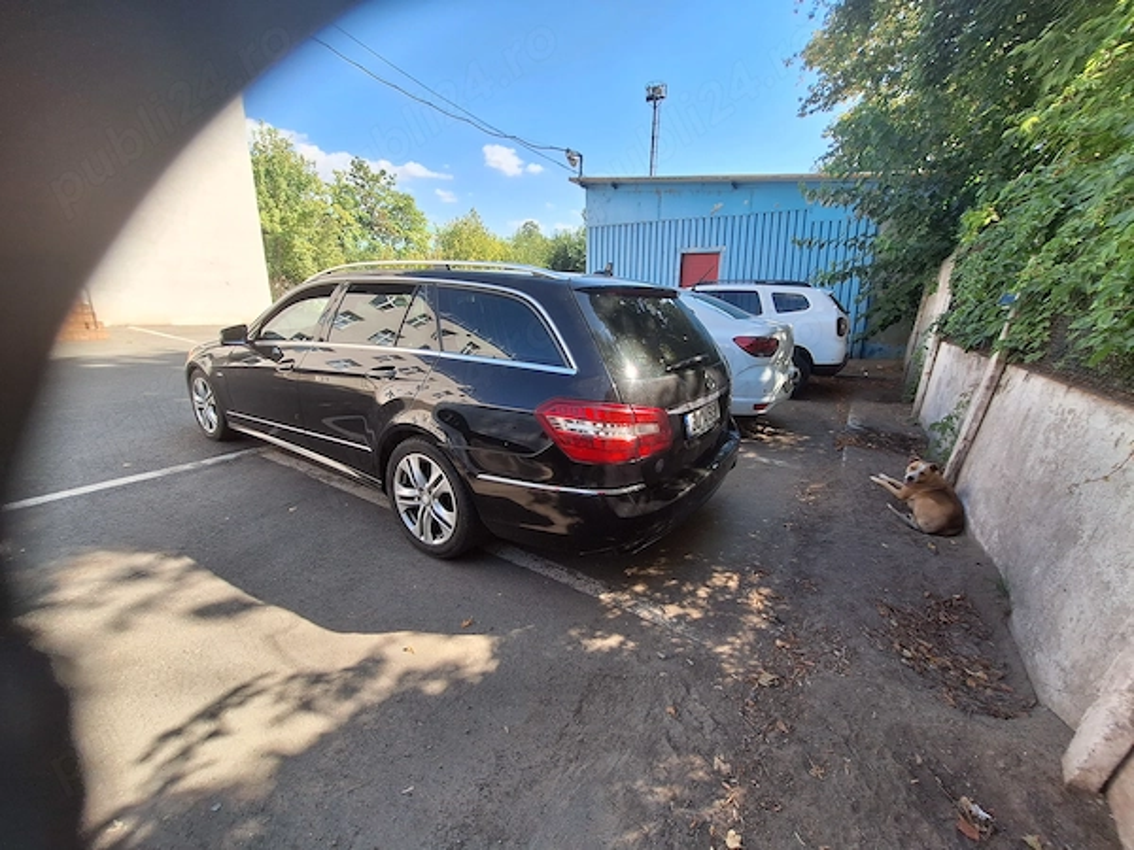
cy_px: 425
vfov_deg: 89.9
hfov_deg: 106.2
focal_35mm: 13
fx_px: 426
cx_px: 567
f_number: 2.2
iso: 40
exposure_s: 1/645
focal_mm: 1.74
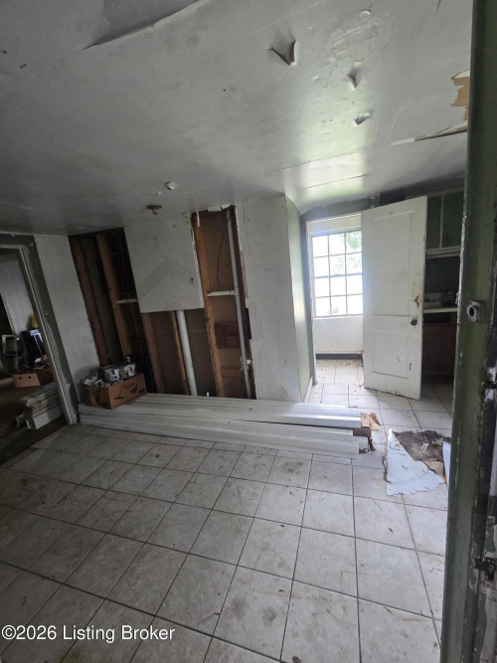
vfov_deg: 106.2
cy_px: 332
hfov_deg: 89.9
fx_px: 249
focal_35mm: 13
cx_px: 248
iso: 160
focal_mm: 2.2
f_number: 2.2
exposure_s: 1/60
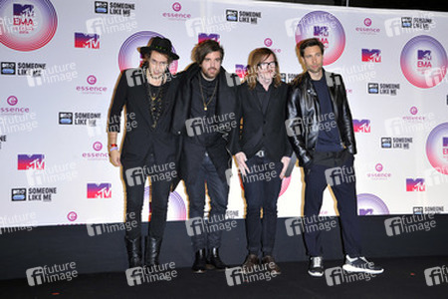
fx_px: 560
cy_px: 150
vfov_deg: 29.9
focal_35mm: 45
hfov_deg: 43.6
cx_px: 224
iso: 800
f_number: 7.1
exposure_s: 1/250
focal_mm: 45
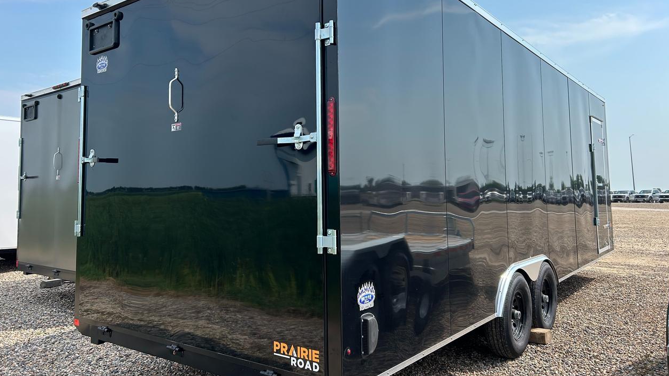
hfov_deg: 66.1
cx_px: 329
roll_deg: +0.6
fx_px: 514
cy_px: 150
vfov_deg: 40.0
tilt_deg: +5.8
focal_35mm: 29
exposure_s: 1/2632
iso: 50
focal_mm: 5.7
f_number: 1.5
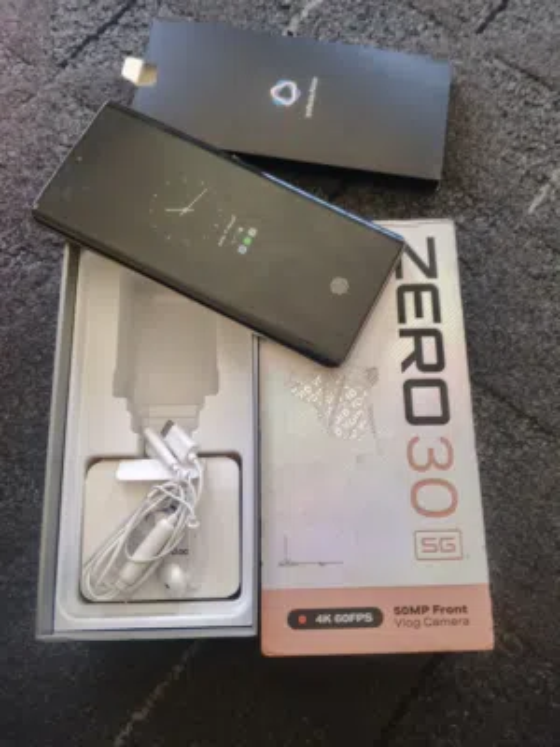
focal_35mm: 23
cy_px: 374
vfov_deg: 73.9
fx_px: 496
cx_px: 280
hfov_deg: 58.9
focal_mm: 4.09
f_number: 1.6
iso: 437
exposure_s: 1/33.3
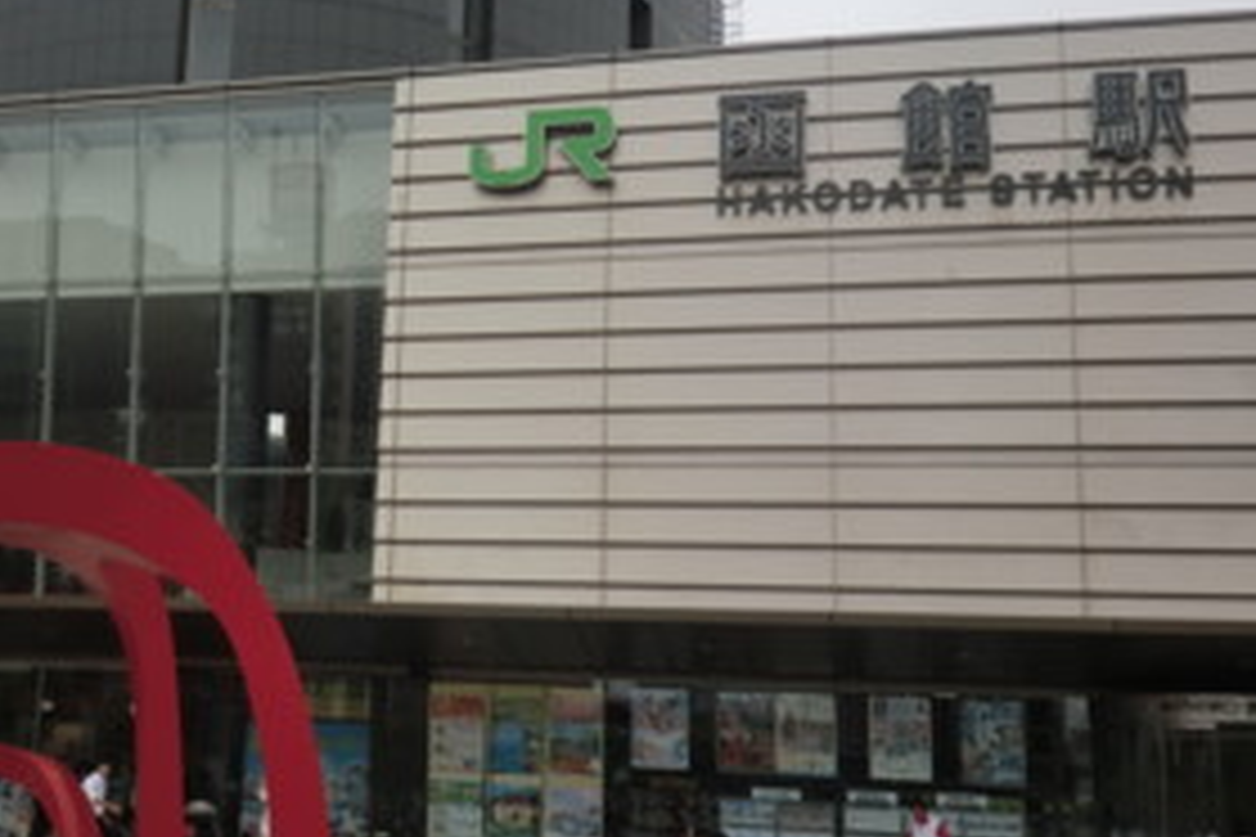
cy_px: 374
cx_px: 324
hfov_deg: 37.3
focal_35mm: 52
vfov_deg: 26.0
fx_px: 1814
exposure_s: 1/800
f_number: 2.9
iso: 50
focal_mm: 5.64
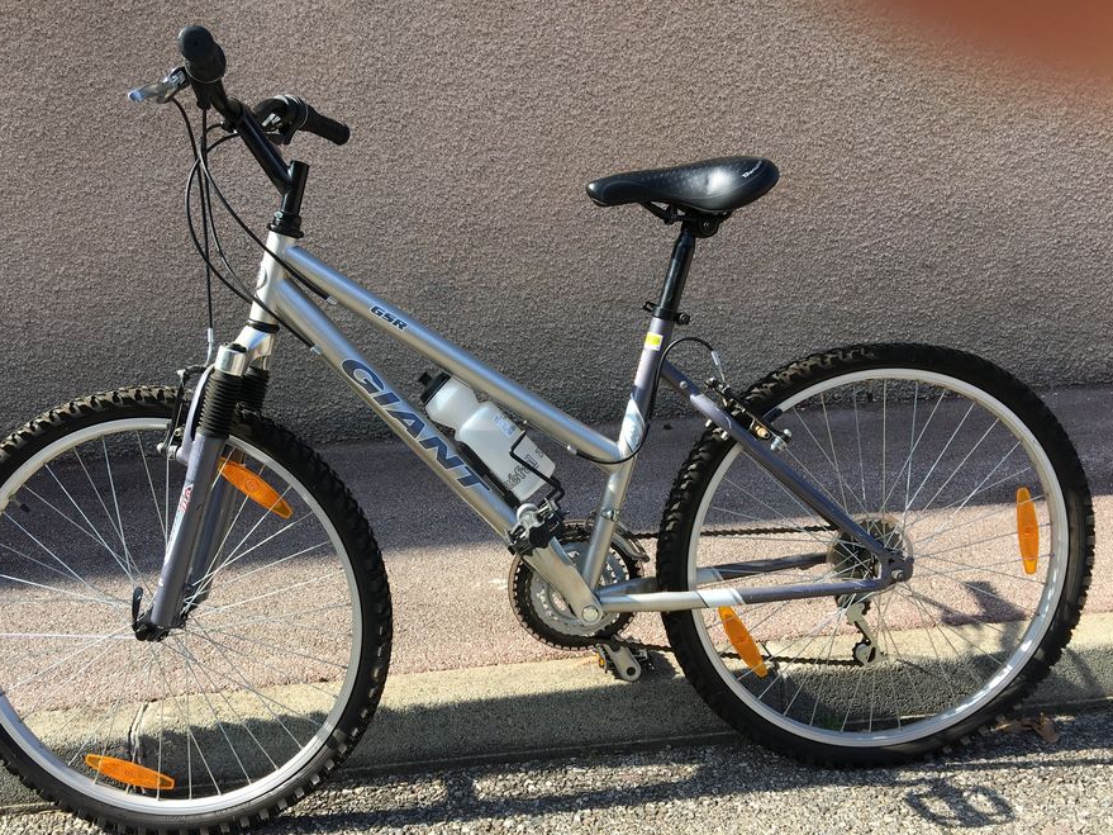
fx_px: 1061
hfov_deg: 55.3
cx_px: 514
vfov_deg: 42.9
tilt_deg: -14.0
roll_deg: -3.1
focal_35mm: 33
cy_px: 470
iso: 25
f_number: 2.2
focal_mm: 4.15
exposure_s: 1/610
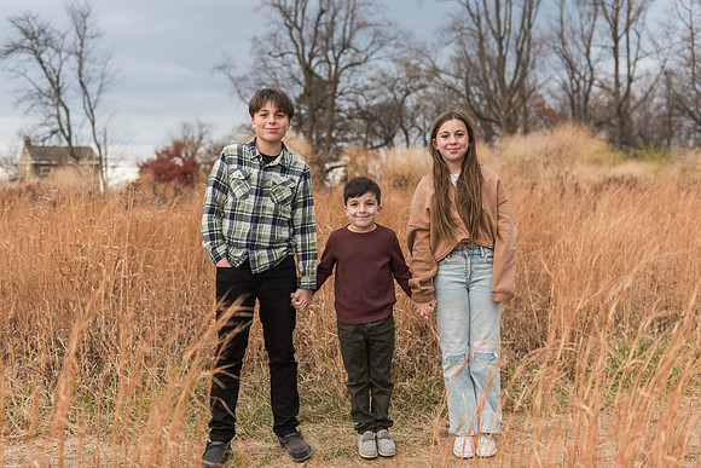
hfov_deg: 44.3
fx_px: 862
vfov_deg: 30.4
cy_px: 223
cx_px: 353
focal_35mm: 44
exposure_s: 1/500
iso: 800
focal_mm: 42
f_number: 3.2
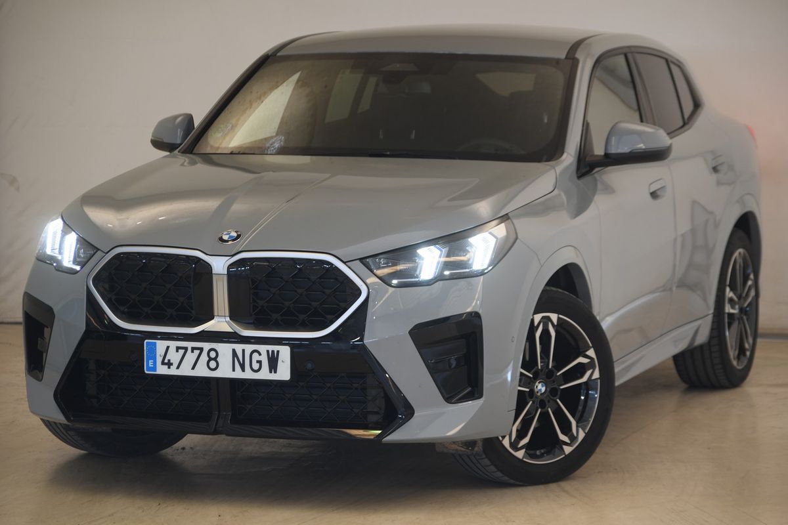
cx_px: 394
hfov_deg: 16.1
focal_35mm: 127
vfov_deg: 10.8
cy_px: 262
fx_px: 2780
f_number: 4.2
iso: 100
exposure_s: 1/8
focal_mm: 85
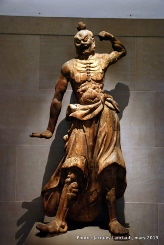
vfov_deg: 44.9
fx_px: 296
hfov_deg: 30.9
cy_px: 122
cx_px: 82
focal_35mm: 44
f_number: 4
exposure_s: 1/30
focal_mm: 29
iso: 1000
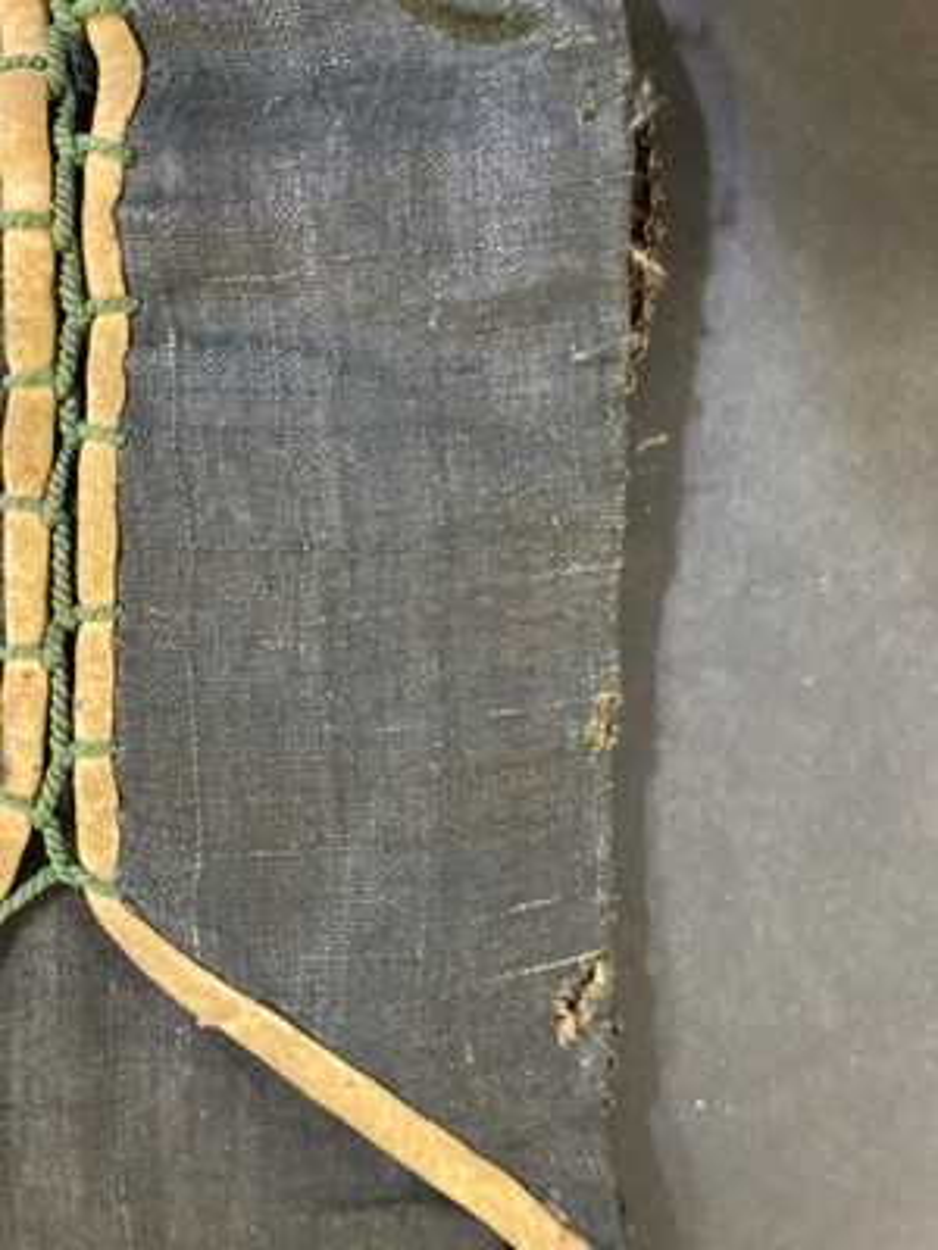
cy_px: 625
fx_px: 1012
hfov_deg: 49.7
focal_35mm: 28
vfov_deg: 63.4
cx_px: 469
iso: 500
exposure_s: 1/25
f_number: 1.8
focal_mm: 3.99
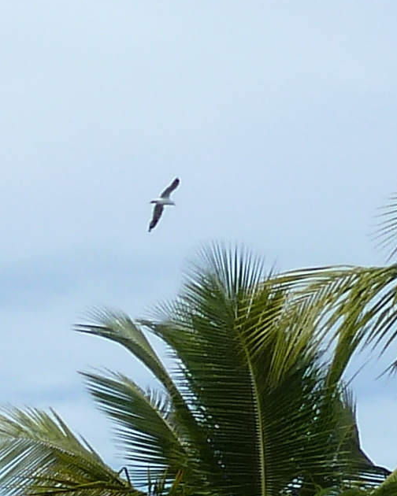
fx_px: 2276
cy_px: 863
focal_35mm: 155
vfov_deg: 11.6
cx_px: -379
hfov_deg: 9.4
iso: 80
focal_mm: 4.1
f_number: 5
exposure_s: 1/400
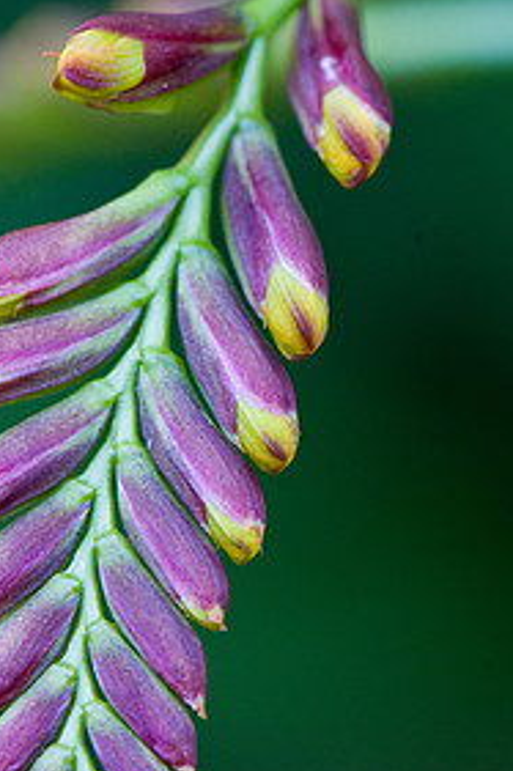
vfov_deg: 8.2
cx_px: 163
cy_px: 524
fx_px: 5388
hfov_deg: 5.4
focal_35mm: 252
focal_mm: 105
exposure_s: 1/10
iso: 500
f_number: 14
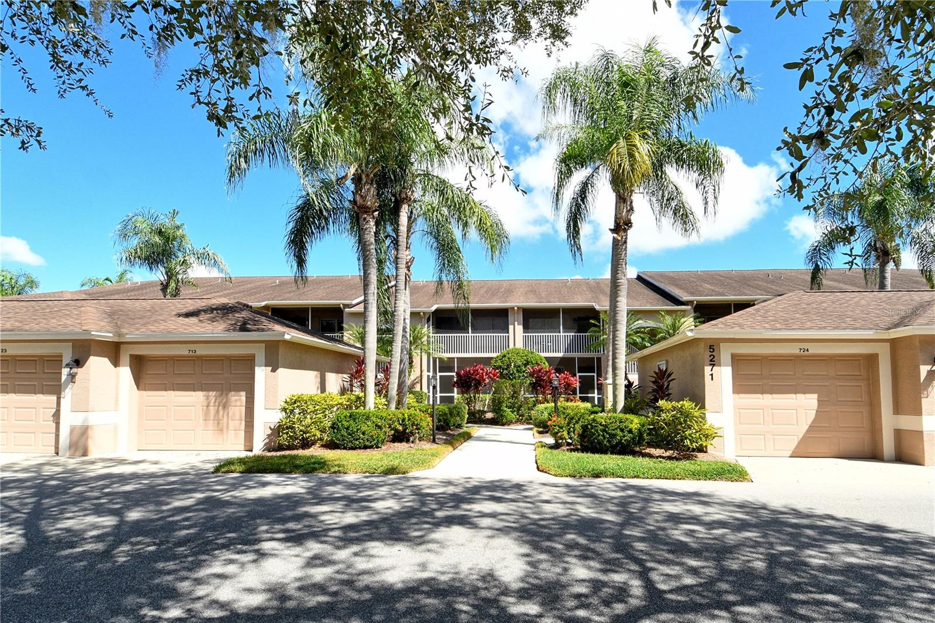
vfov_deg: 67.4
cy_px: 312
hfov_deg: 90.0
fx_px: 467
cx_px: 468
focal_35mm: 18
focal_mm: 12
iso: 640
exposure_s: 1/250
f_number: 16
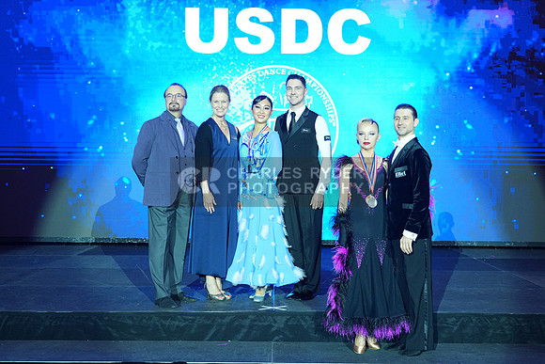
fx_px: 697
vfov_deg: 29.3
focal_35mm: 46
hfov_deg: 42.7
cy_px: 182
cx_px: 272
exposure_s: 1/200
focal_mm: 46
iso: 2500
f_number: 4
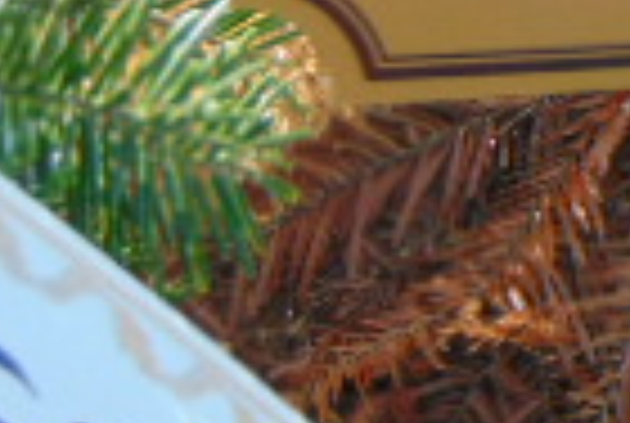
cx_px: 1328
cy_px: -306
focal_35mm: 512
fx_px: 8979
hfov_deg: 4.0
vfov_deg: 2.7
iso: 80
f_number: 3.9
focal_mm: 19.4
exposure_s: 1/160
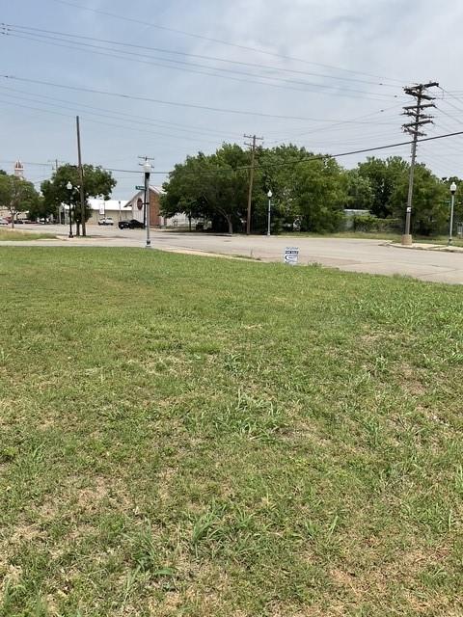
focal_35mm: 29
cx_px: 232
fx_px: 517
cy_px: 308
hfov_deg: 48.2
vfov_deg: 61.7
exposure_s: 1/2538
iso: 16
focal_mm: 3
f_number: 1.8
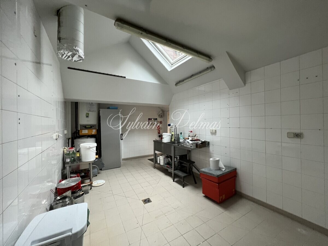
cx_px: 164
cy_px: 123
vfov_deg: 89.9
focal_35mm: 13
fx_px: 123
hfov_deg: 106.2
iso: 250
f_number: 1.8
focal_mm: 1.57
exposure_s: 1/60
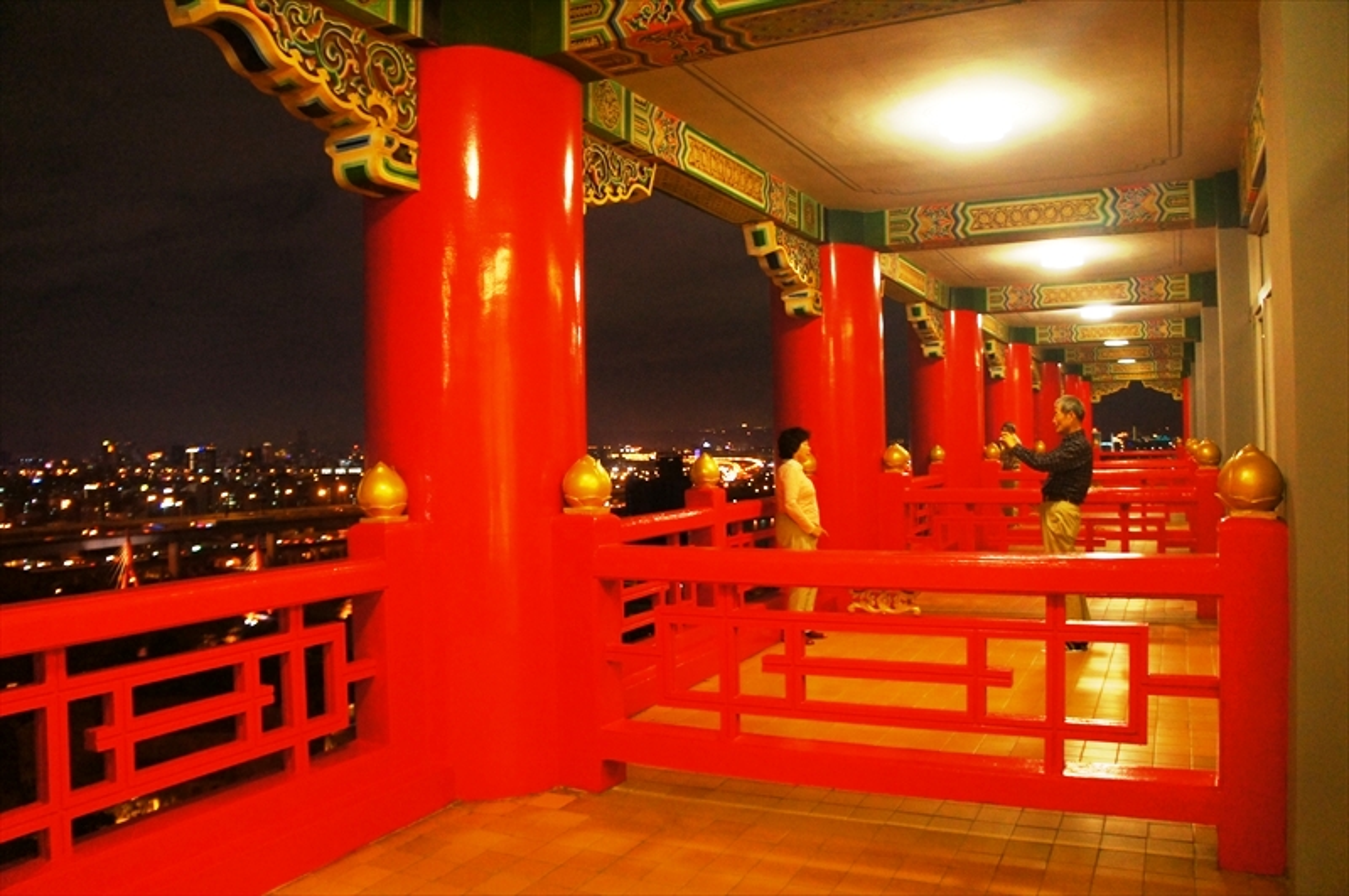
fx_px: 1010
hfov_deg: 67.5
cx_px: 674
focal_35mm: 27
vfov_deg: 47.8
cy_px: 448
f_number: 3.5
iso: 1600
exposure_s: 1/15
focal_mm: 18
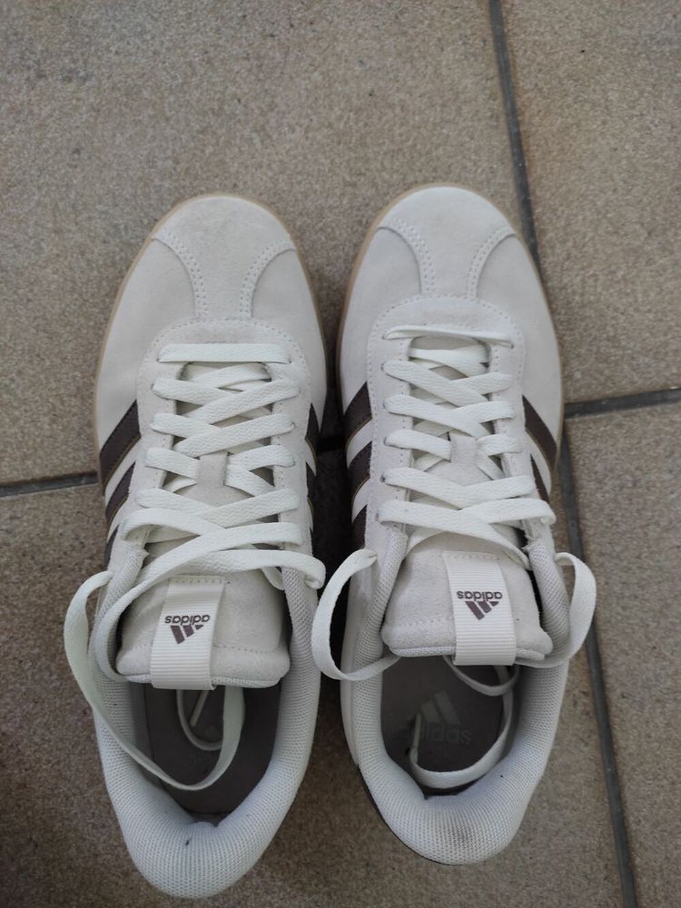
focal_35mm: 26
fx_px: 682
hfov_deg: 53.1
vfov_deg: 67.3
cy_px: 454
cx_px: 340
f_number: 1.79
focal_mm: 4.74
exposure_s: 1/33
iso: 594
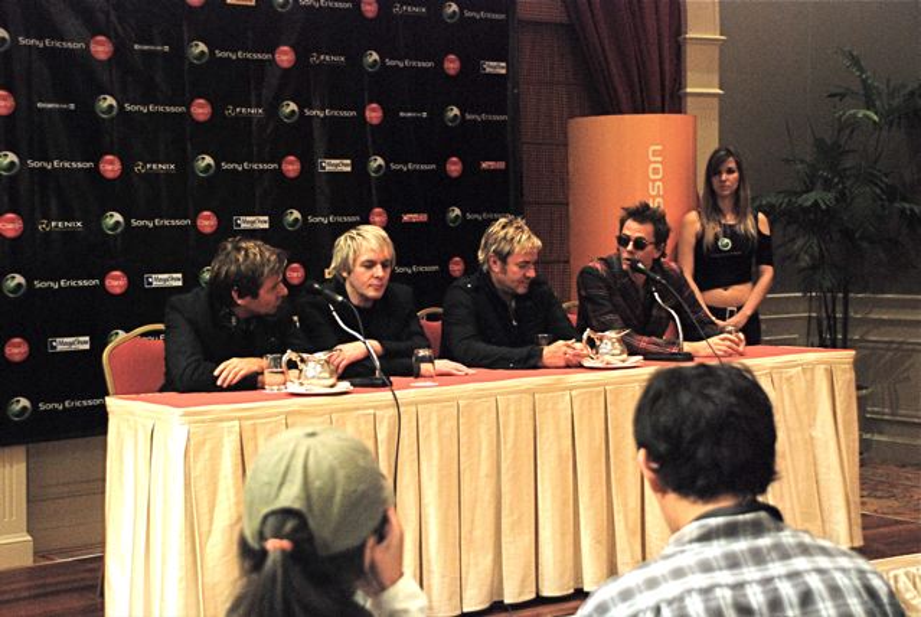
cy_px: 308
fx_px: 1691
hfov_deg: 30.5
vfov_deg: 20.7
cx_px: 460
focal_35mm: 66
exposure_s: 1/30
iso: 800
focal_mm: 44
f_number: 4.8
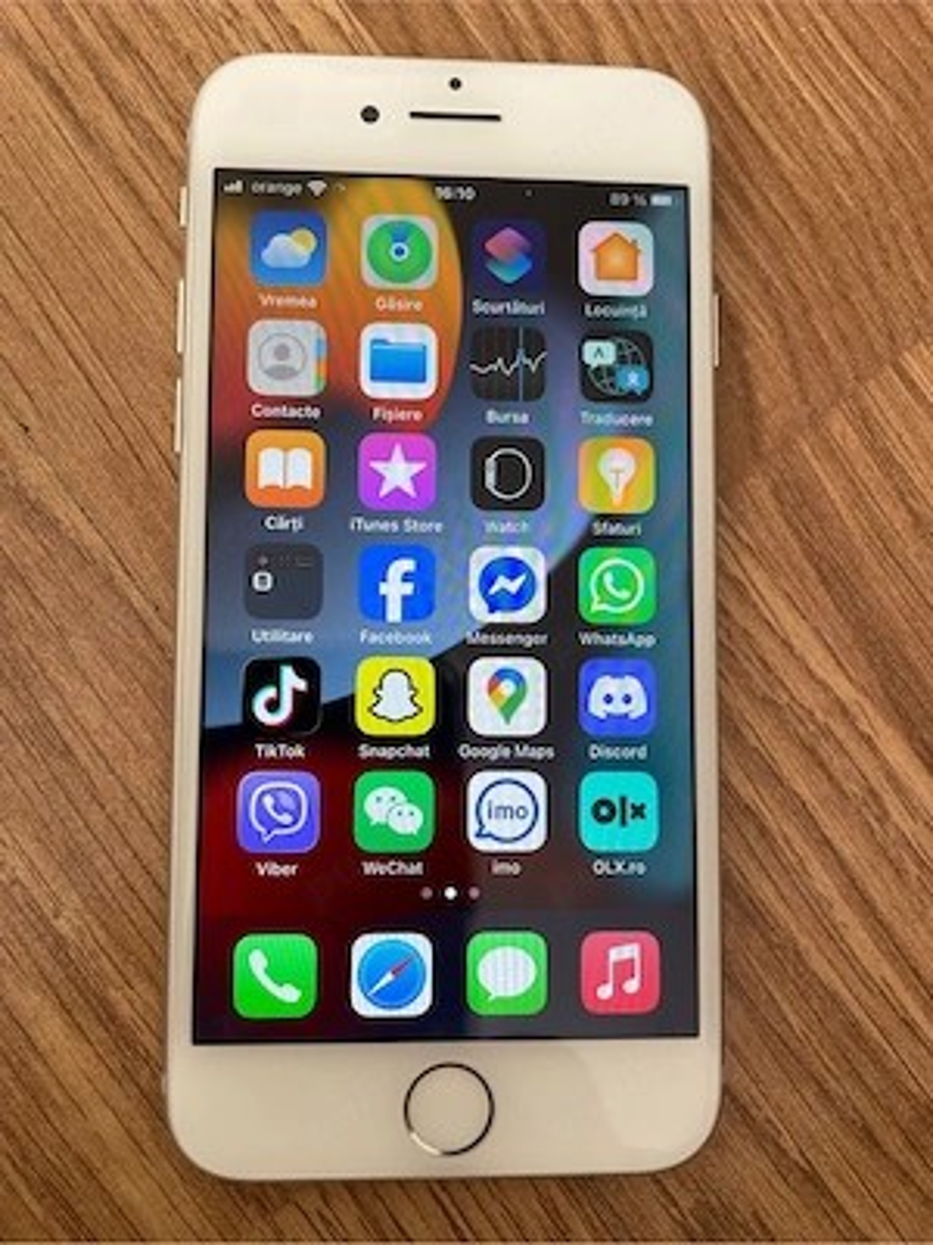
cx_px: 466
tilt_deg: -84.9
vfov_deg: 67.3
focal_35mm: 26
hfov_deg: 53.1
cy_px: 622
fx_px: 934
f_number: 1.6
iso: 125
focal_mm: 4.2
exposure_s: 1/106
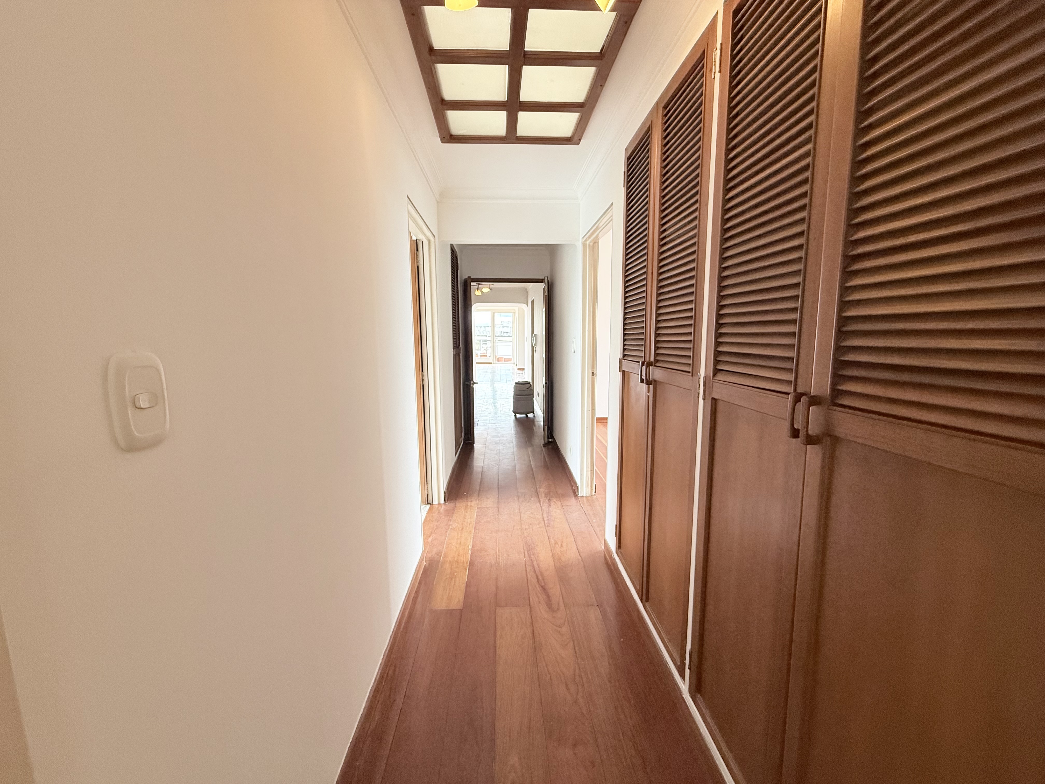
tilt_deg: -6.8
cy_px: 392
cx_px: 522
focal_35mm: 14
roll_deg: -0.7
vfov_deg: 85.7
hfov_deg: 102.1
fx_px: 423
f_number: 2.2
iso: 160
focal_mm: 2.22
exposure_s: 1/120
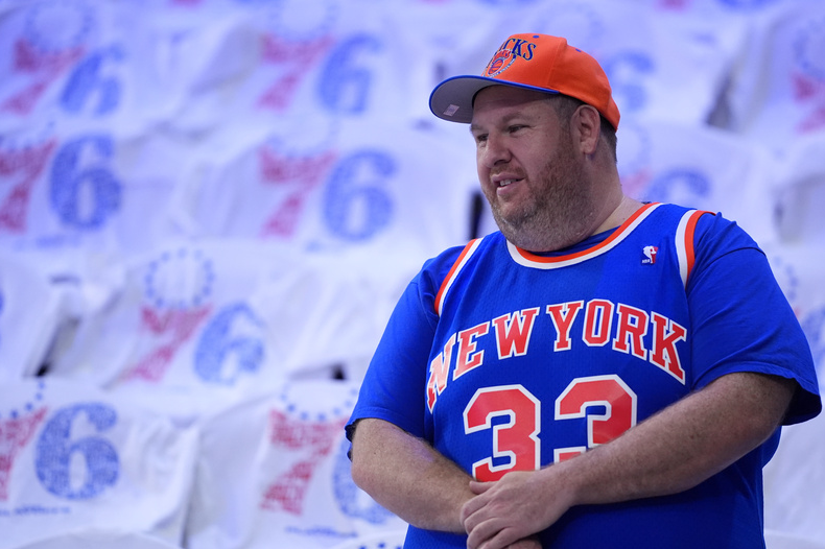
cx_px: 497
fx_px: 8910
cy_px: 297
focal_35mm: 389
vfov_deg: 3.5
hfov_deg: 5.3
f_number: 2.8
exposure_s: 1/640
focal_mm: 300
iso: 3200
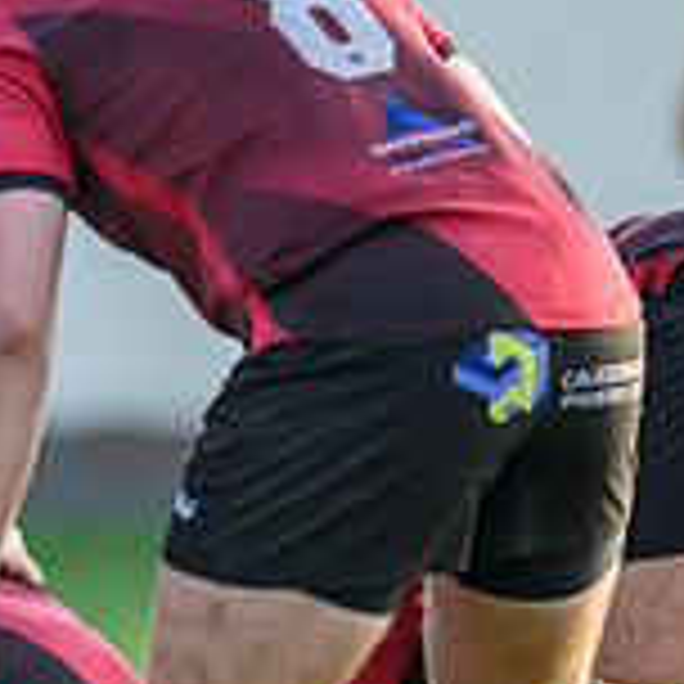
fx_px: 44622
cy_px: -37
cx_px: -407
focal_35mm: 1996
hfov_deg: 0.9
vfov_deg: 0.9
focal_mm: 560
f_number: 4
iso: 1000
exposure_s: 1/1000
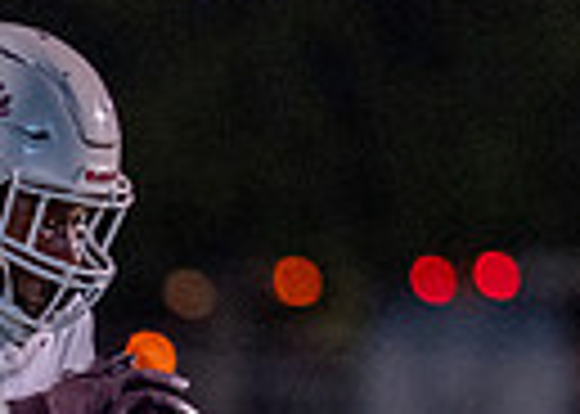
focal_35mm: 906
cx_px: -370
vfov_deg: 1.6
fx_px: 14916
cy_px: 865
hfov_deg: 2.2
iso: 1600
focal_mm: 135
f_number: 1.8
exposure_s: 1/1000
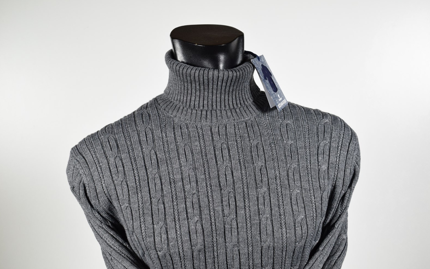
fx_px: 639
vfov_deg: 23.8
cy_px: 135
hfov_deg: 37.2
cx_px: 218
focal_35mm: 55
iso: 800
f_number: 8
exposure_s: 1/100
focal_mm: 35
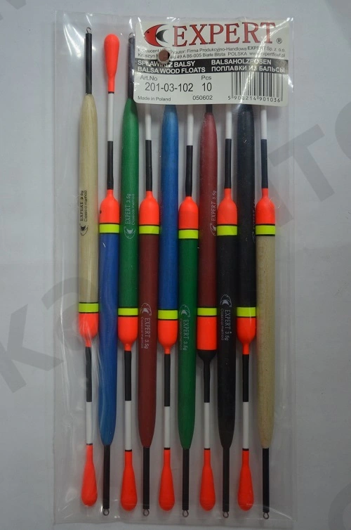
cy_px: 265
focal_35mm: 51
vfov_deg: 38.9
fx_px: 749
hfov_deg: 26.4
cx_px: 176
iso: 640
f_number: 5
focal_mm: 34
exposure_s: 1/60
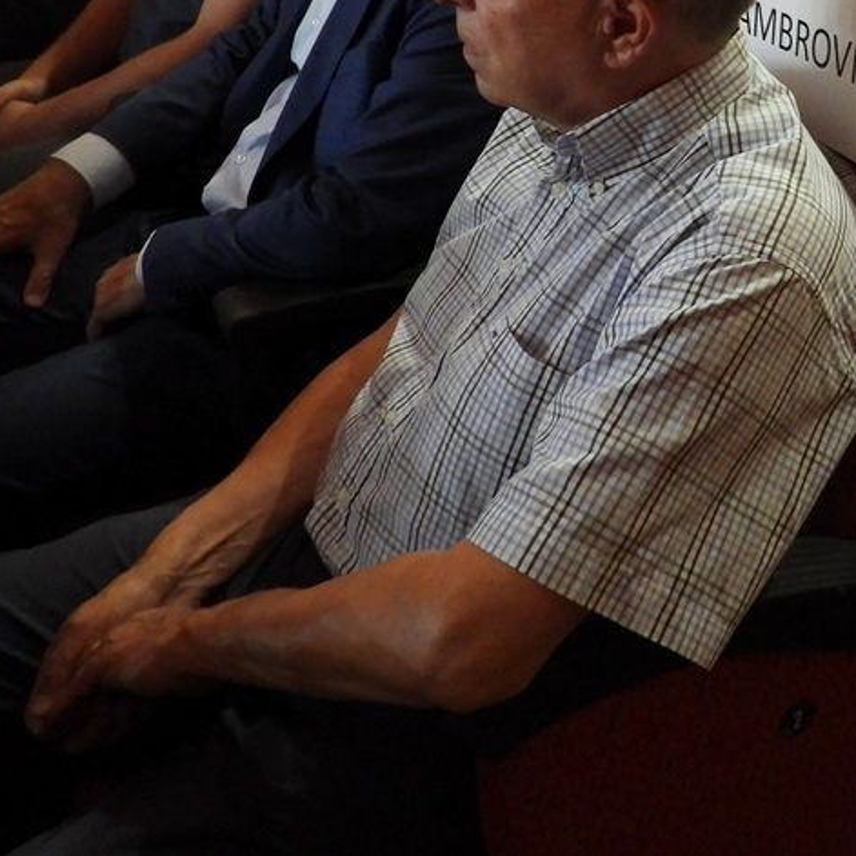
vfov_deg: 29.9
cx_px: 898
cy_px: 42
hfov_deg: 29.1
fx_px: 1511
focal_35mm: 54
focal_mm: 4.3
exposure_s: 1/6
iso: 800
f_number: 2.8
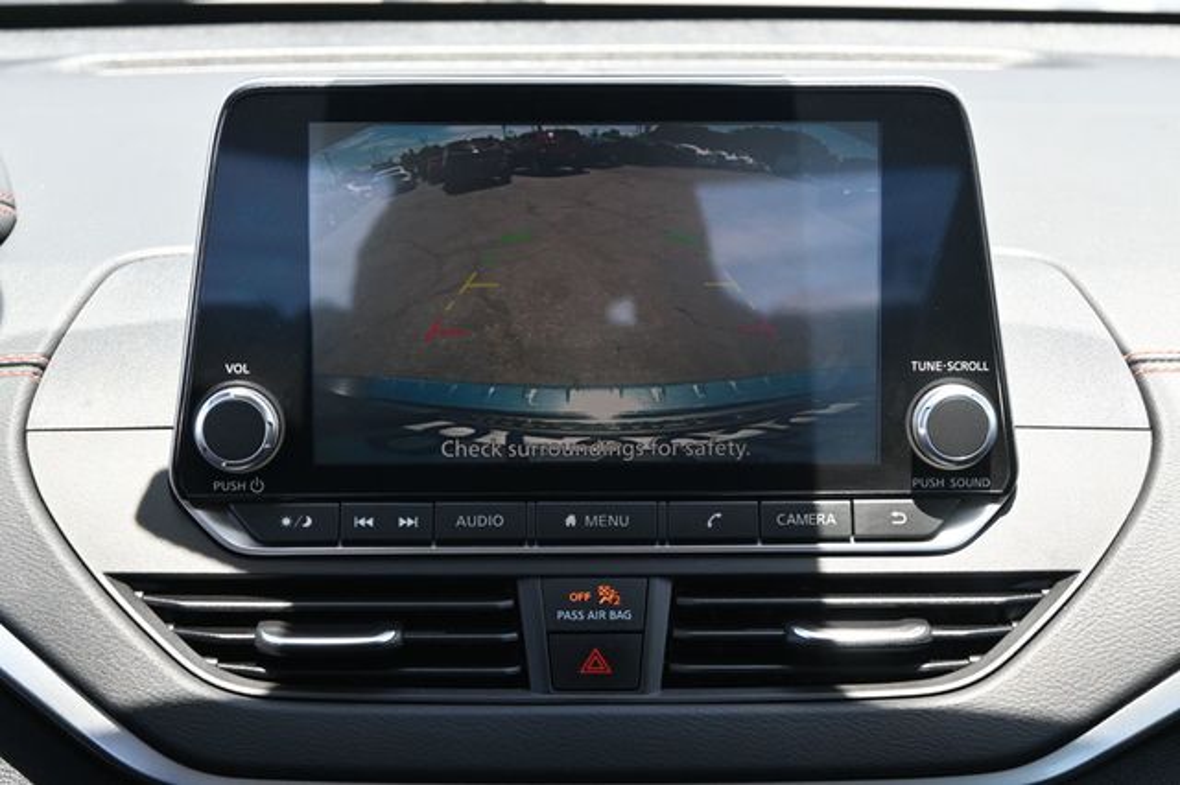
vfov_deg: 18.2
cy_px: 392
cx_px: 590
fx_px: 2457
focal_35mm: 75
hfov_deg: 27.0
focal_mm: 50
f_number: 6.3
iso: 640
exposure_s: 1/125
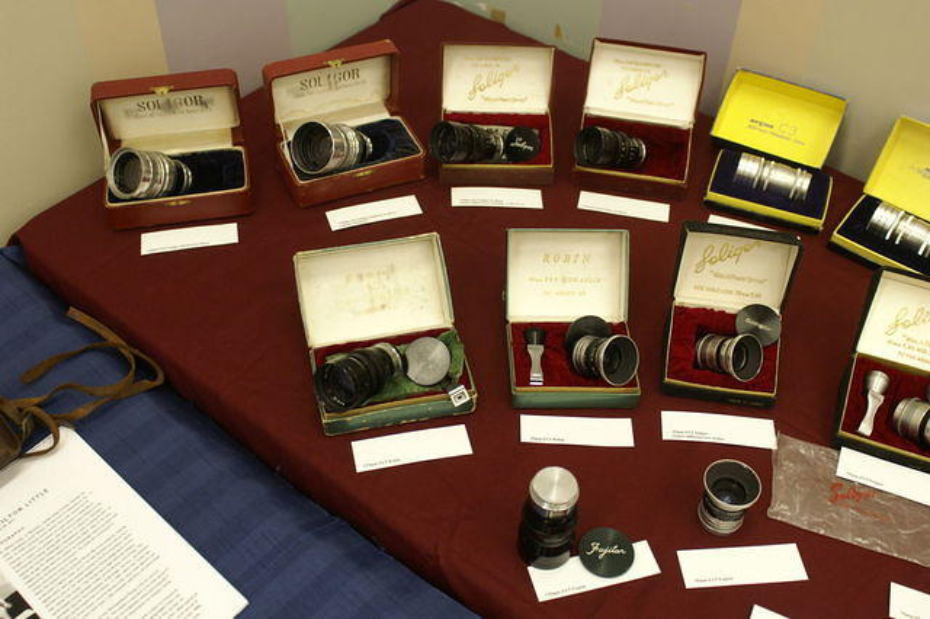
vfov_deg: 36.8
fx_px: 929
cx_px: 465
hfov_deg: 53.2
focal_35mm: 36
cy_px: 310
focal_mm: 24
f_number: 3.5
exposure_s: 1/50
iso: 400
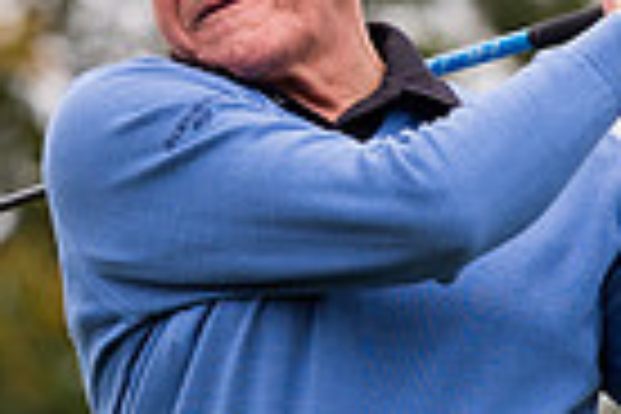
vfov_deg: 2.0
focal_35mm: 694
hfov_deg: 3.0
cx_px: 112
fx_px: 11971
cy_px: 34
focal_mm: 165
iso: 400
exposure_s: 1/1000
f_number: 4.5
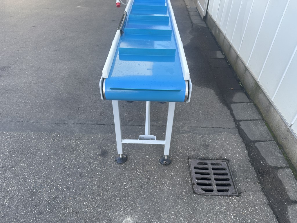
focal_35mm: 24
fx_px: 206
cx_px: 148
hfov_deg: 71.6
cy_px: 112
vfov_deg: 56.8
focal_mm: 6.86
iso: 80
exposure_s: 1/360
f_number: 1.78
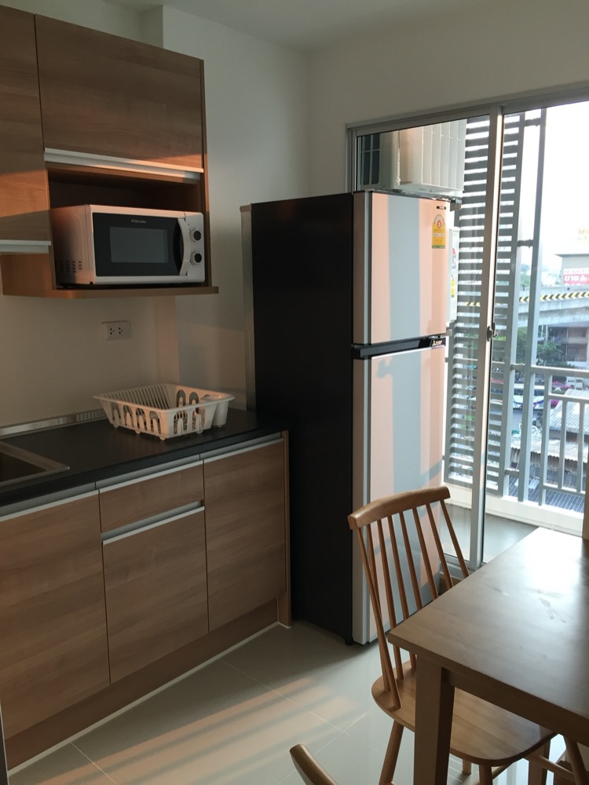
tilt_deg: -10.0
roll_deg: +0.6
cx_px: 294
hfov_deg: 48.2
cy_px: 392
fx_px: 658
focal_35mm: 29
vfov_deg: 61.7
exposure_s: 1/33
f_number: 2.2
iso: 32
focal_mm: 4.15
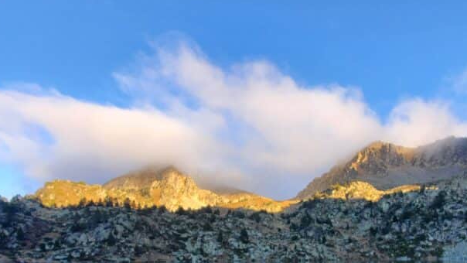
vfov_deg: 43.4
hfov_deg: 75.5
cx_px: 278
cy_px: 239
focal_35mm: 24
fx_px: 297
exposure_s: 1/254
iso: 50
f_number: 2.2
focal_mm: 1.8
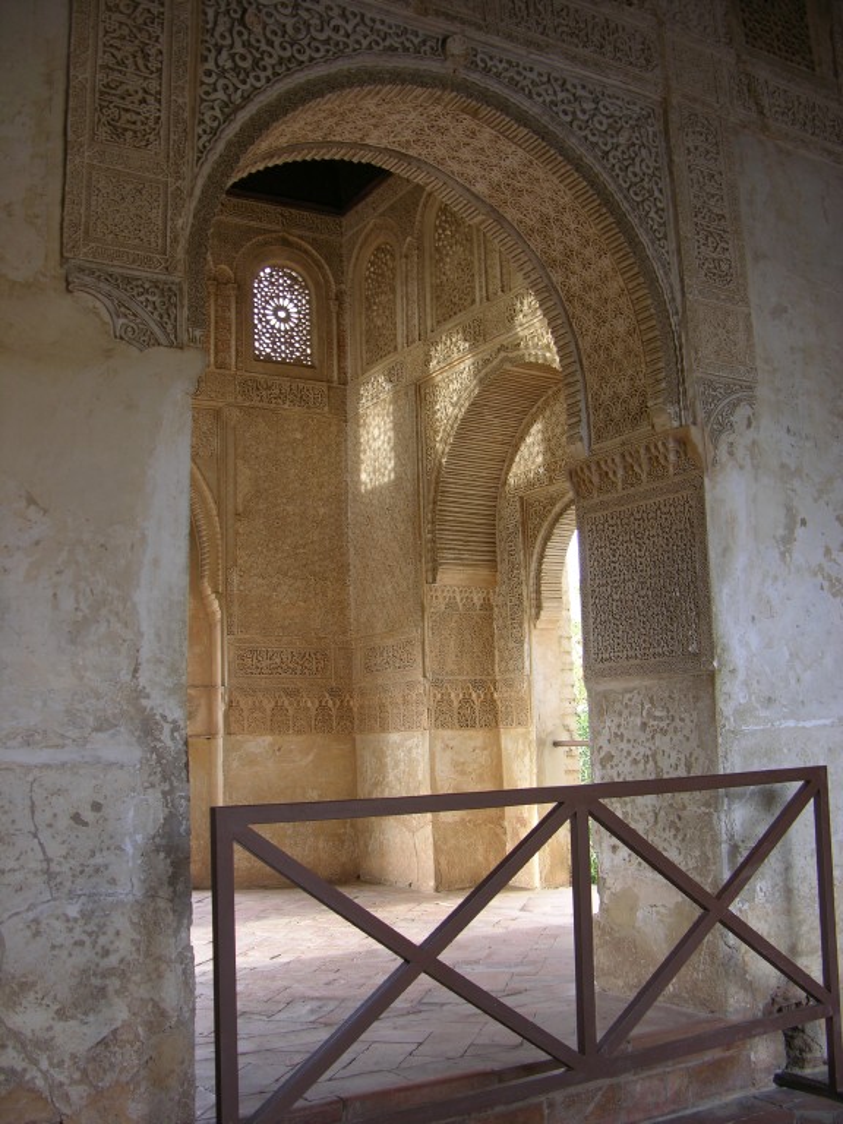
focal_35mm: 35
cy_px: 562
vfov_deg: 52.6
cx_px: 422
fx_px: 1136
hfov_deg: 40.7
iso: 50
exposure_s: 1/22.8
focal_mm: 8.9
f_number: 2.8
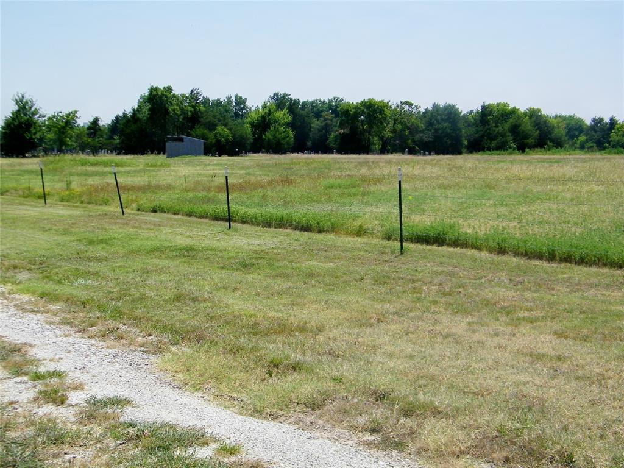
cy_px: 234
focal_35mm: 49
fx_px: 883
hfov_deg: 38.9
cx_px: 312
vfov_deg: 29.7
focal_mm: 8.8
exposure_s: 1/250
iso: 80
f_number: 8
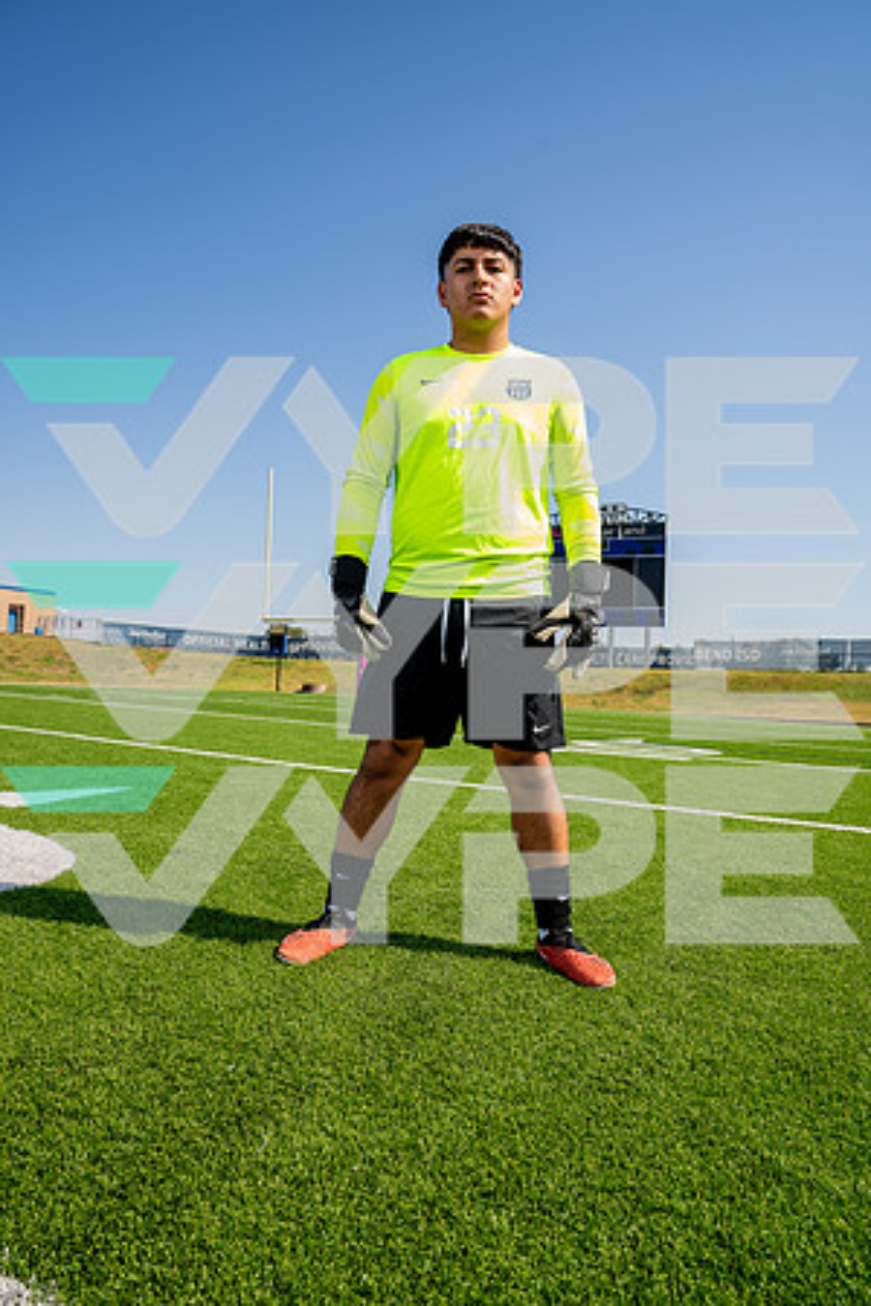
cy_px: 653
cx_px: 436
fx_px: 871
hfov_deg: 53.1
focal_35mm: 24
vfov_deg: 73.7
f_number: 7.1
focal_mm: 24
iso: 50
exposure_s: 1/125
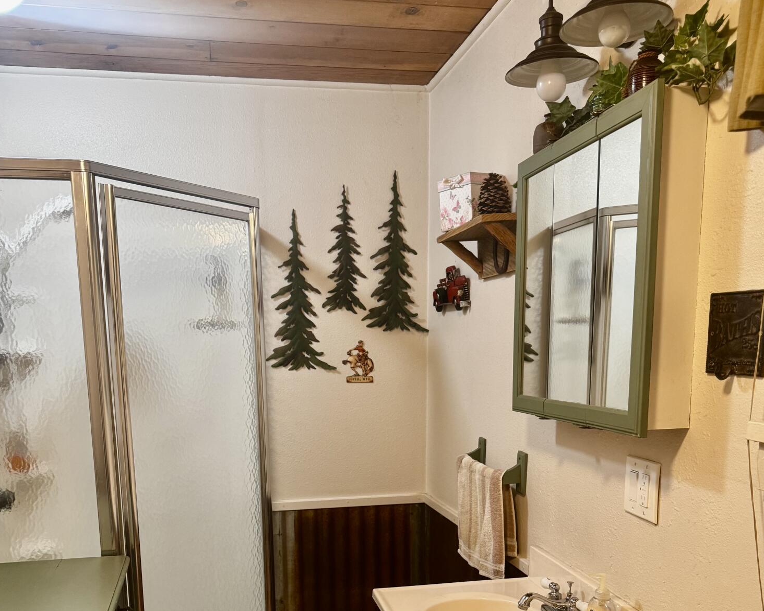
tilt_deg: -10.5
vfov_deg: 44.0
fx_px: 724
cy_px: 470
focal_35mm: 32
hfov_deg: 55.7
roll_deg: +1.4
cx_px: 378
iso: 250
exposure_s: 1/60
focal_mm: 6.76
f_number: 1.78
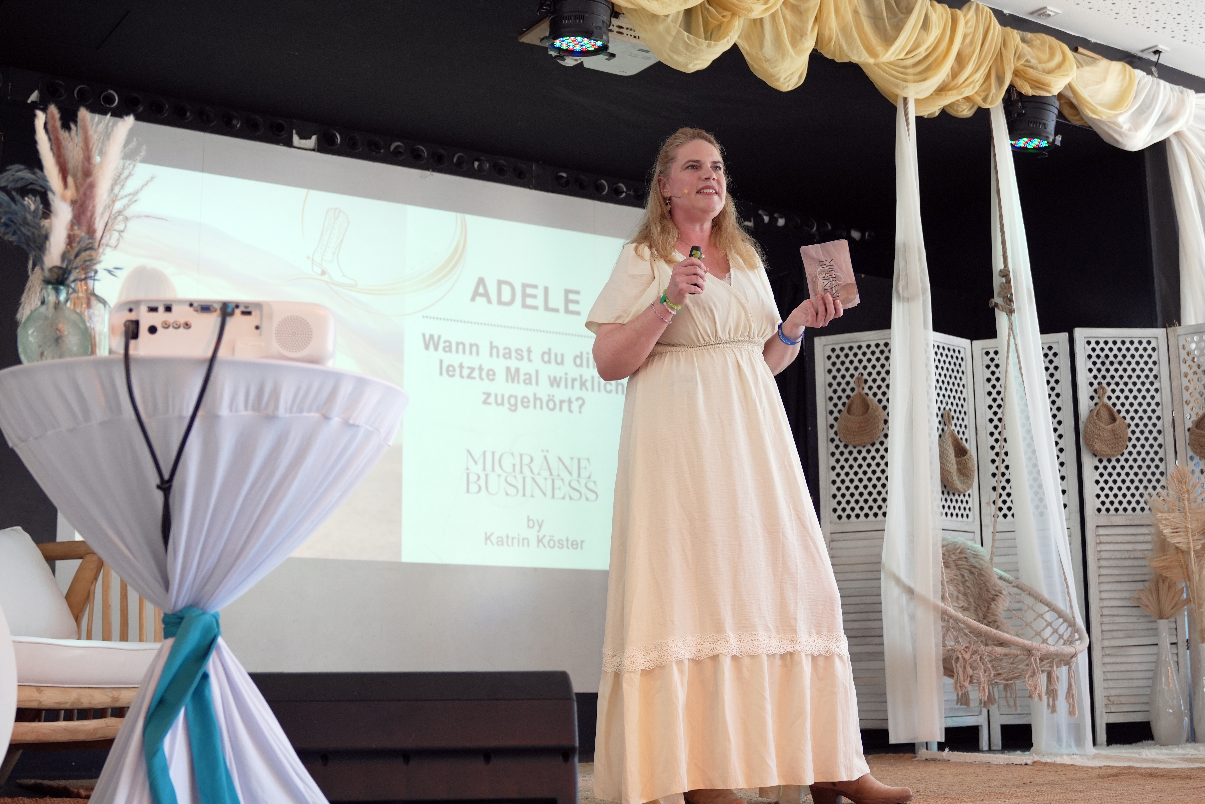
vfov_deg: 29.3
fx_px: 1536
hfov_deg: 42.8
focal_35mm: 46
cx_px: 602
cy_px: 402
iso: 500
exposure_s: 1/320
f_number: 2.8
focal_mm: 30.6
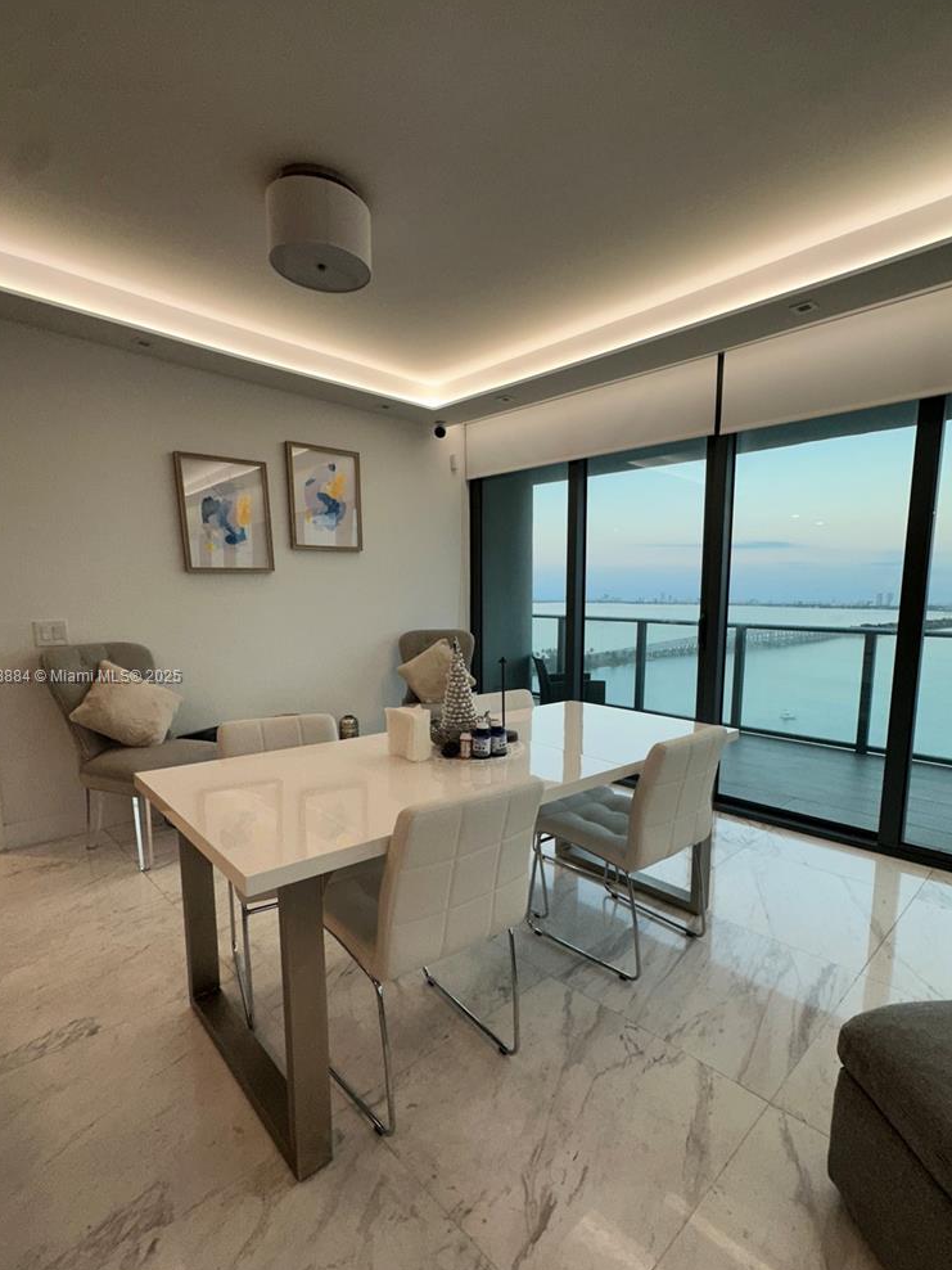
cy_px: 677
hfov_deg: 74.5
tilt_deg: -7.6
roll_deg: -1.8
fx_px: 623
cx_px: 524
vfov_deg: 90.9
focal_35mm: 17
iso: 64
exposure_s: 1/120
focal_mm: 2.22
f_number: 2.2
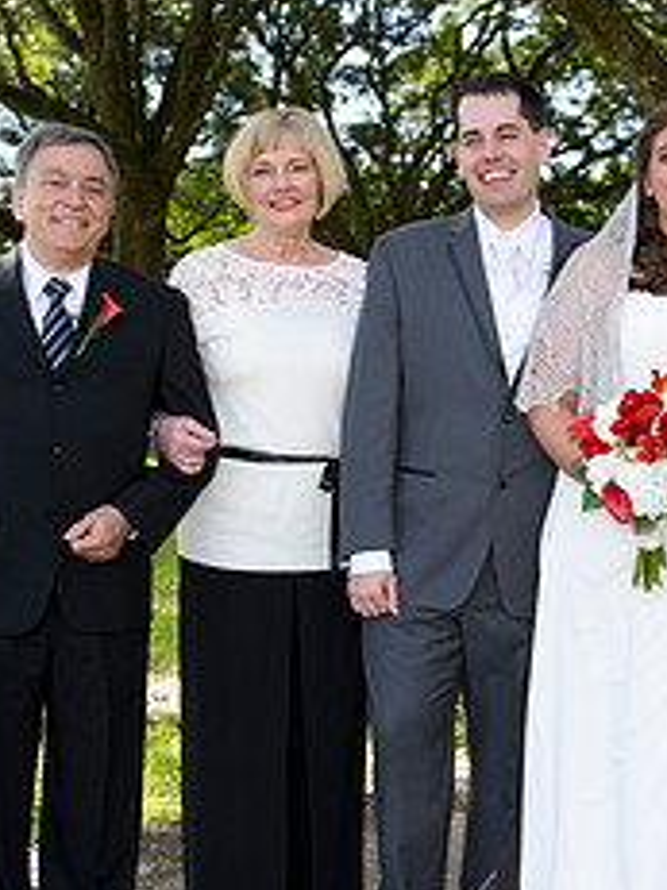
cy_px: 566
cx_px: 520
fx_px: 2109
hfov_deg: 17.8
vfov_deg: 23.8
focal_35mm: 82
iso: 320
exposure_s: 1/160
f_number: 5.6
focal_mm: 34
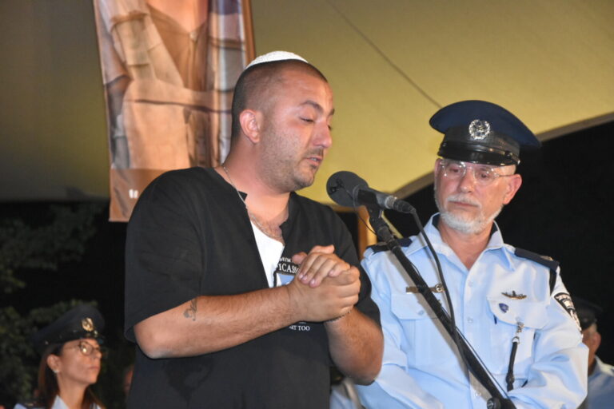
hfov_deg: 17.1
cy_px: 204
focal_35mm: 120
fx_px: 2047
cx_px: 307
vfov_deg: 11.4
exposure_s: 1/60
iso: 4500
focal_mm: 80
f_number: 5.3
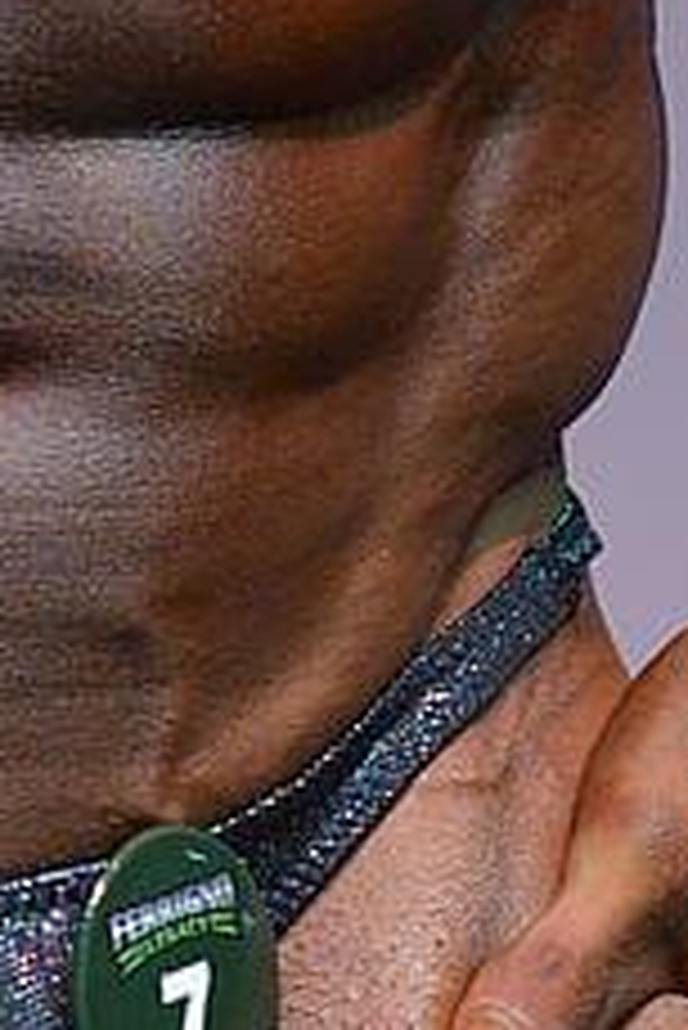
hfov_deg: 1.6
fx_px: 25215
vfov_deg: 2.3
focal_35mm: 881
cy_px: -2
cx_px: -270
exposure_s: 1/125
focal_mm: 125
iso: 800
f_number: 3.2
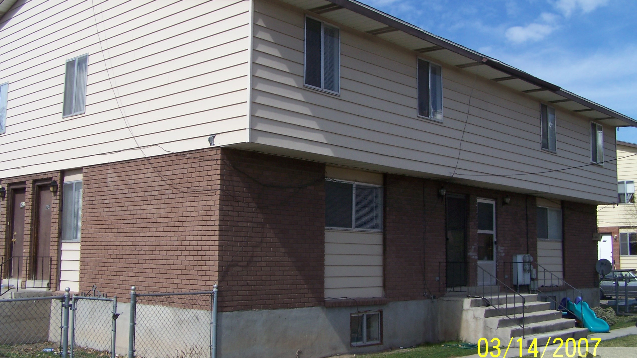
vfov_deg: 28.3
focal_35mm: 42
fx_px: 709
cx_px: 314
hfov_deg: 48.4
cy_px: 170
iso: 80
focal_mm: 6.3
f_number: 4
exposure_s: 1/750
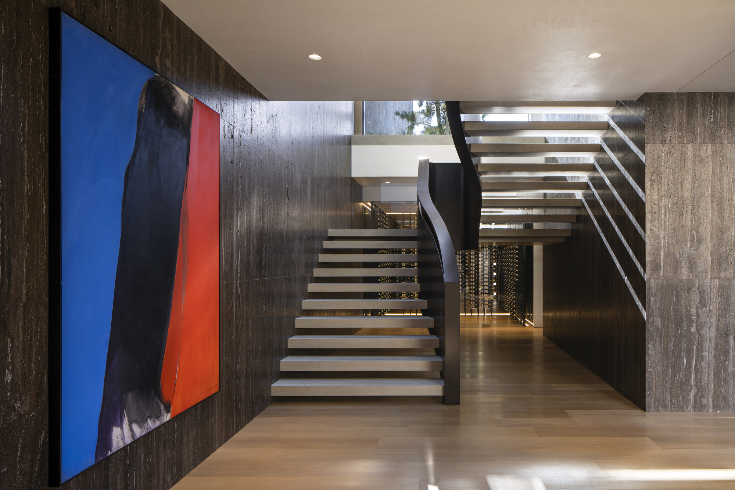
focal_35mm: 24
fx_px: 490
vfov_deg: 53.1
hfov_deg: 73.7
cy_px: 245
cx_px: 368
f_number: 10
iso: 125
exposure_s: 1/15
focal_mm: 24
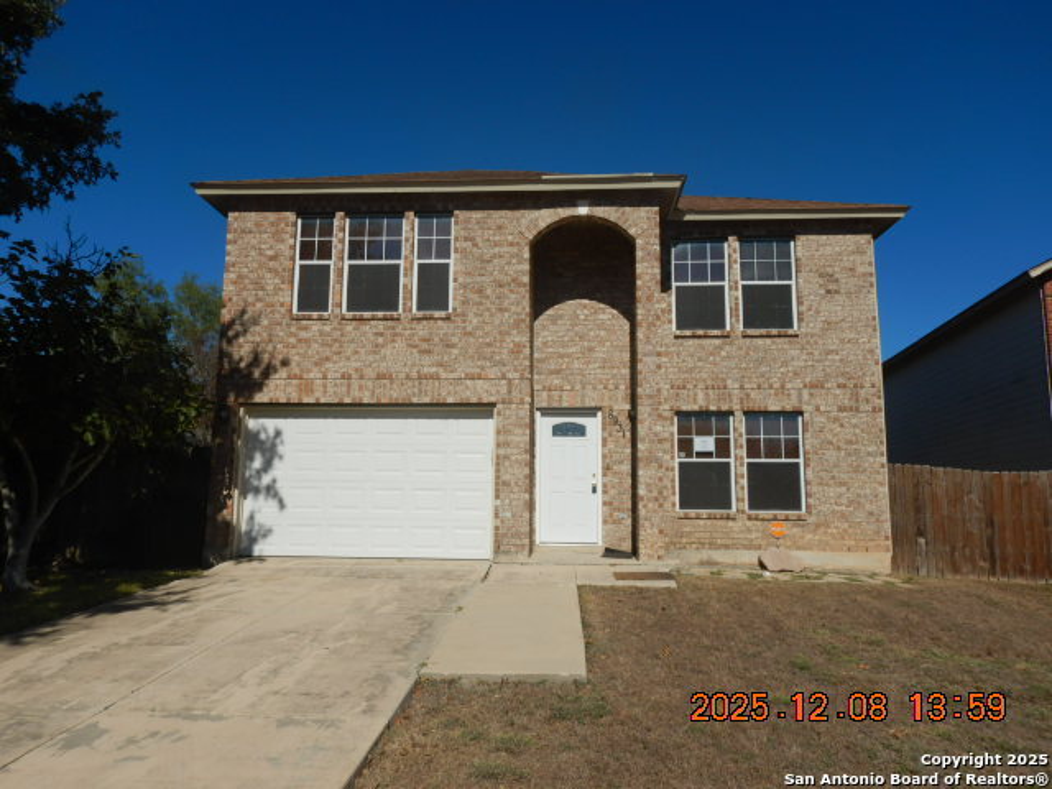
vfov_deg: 56.8
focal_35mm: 24
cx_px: 526
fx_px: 729
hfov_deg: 71.6
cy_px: 394
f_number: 8.2
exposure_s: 1/640
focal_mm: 4.3
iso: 125
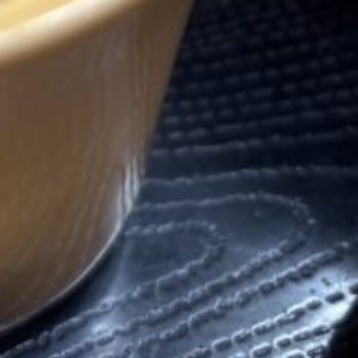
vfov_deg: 18.3
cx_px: -31
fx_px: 1018
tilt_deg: -49.1
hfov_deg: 19.2
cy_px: -137
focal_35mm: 87
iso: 80
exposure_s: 1/60
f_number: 1.6
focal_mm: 5.96
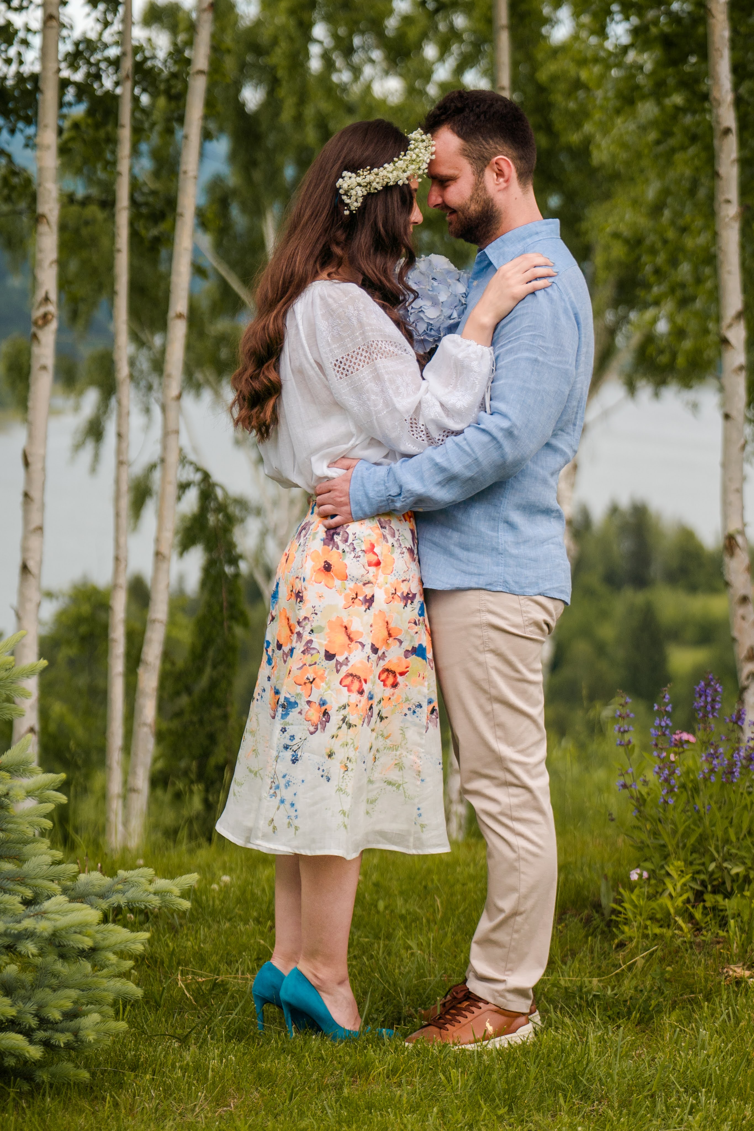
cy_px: 566
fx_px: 3298
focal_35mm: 105
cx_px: 377
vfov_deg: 19.5
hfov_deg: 13.0
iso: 100
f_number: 2.8
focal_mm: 70
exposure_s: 1/1600
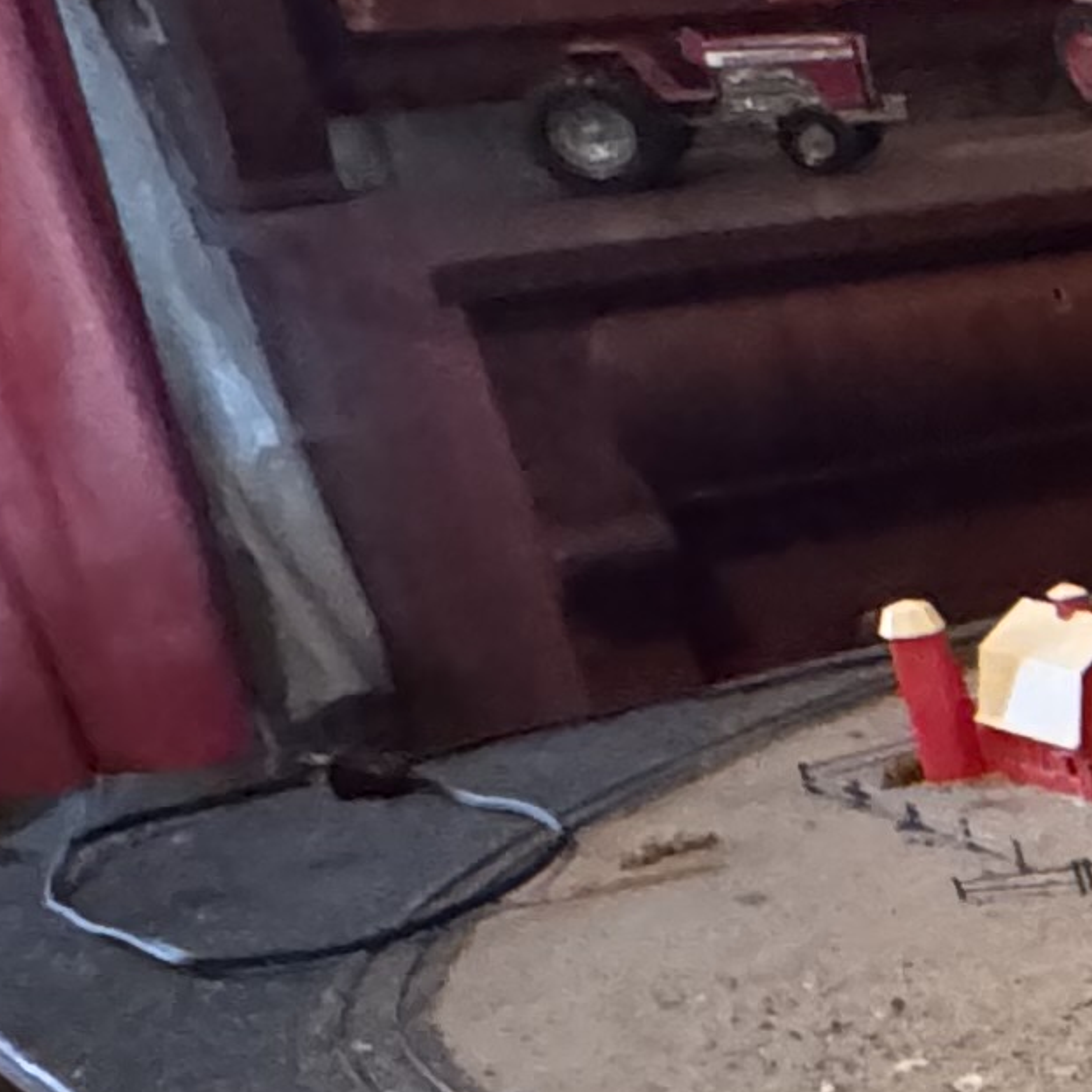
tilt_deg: -21.5
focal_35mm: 80
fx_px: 2855
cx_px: 2774
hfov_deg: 13.7
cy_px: 933
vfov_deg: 21.3
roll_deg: +2.6
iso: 1250
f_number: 2.2
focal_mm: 2.22
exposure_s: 1/30
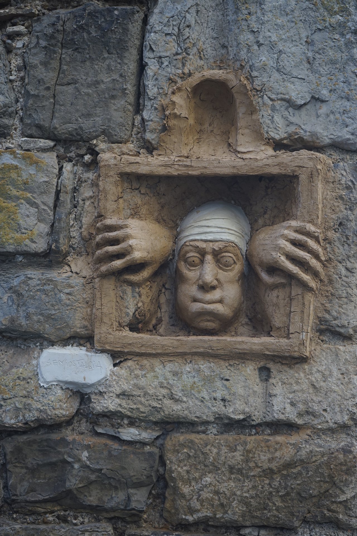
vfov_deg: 35.6
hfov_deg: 24.2
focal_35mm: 56
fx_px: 833
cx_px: 178
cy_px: 268
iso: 640
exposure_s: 1/160
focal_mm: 56
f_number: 5
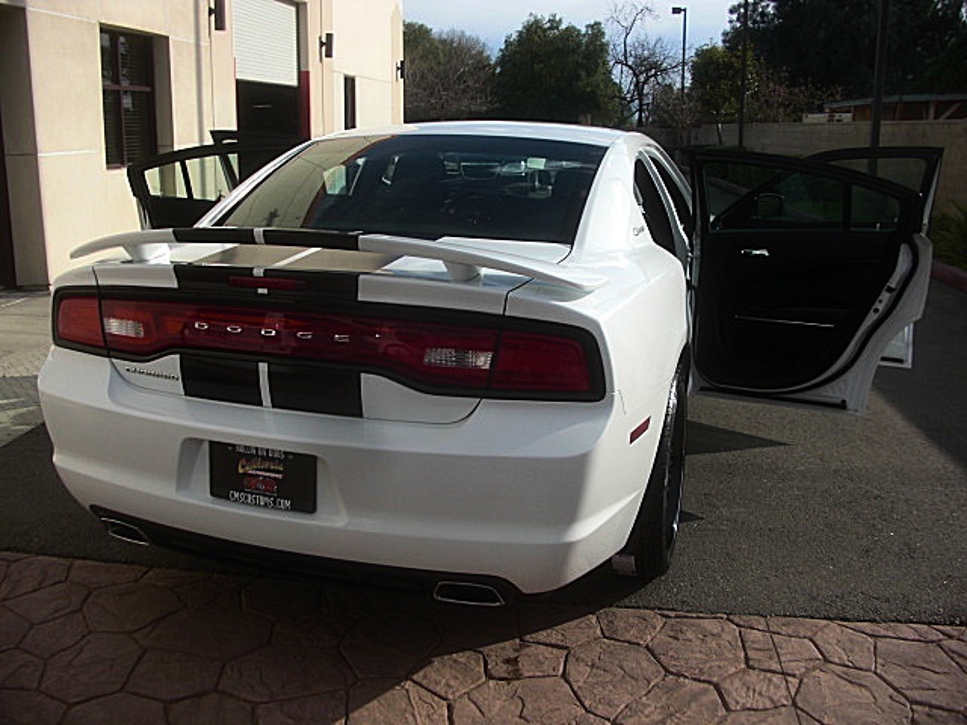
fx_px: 1006
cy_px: 362
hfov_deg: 51.4
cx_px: 484
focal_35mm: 36
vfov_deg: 39.7
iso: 50
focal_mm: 6.3
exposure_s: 1/125
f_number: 7.9
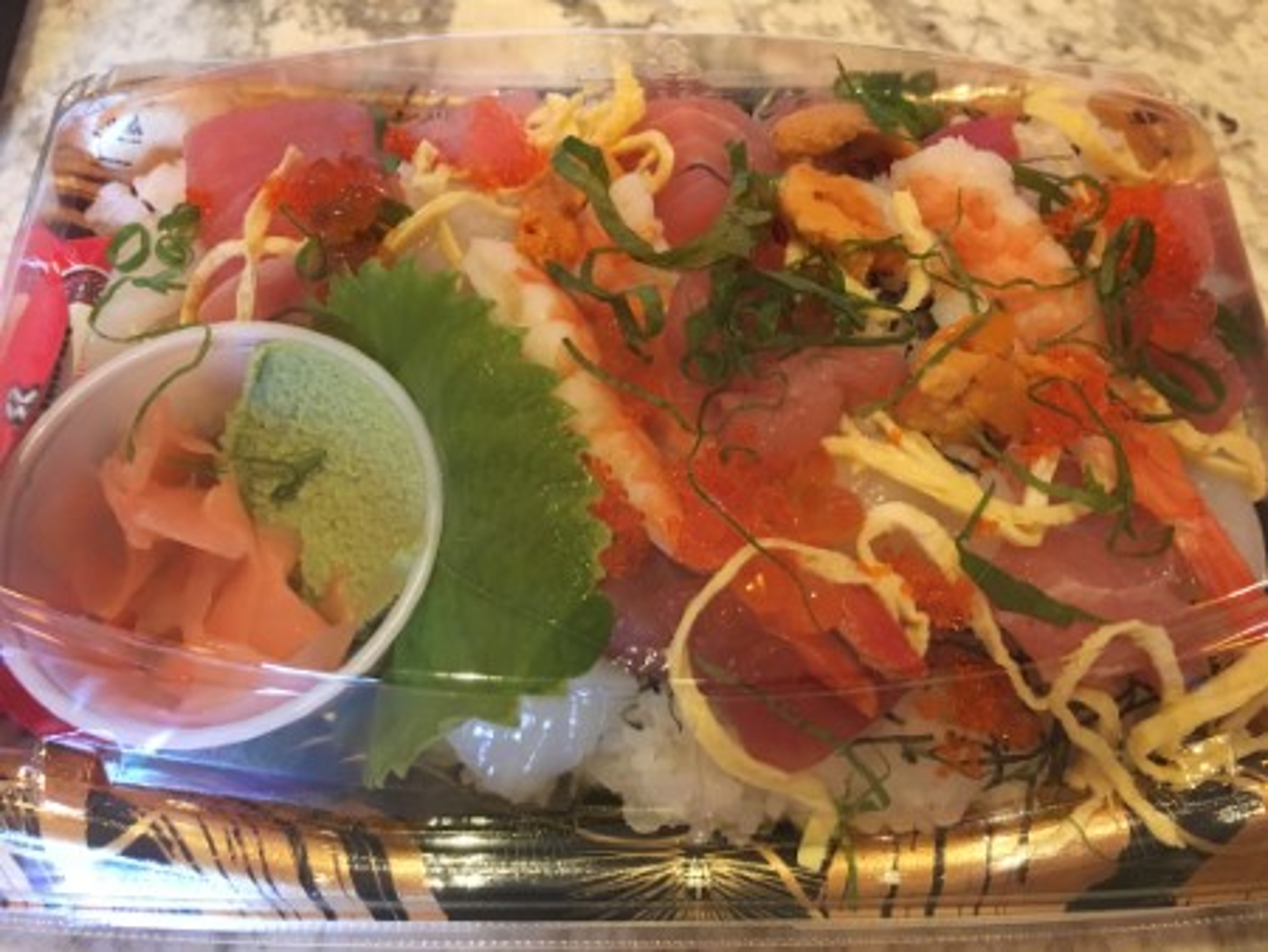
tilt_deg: -64.3
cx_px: 634
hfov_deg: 61.6
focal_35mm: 29
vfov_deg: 48.3
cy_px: 476
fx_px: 1063
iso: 200
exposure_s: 1/30
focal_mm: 4.15
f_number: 2.2
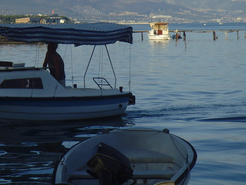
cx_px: 94
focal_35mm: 219
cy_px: 44
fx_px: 1556
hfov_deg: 9.0
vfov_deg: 6.8
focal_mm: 19.8
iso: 80
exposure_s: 1/500
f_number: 4.5
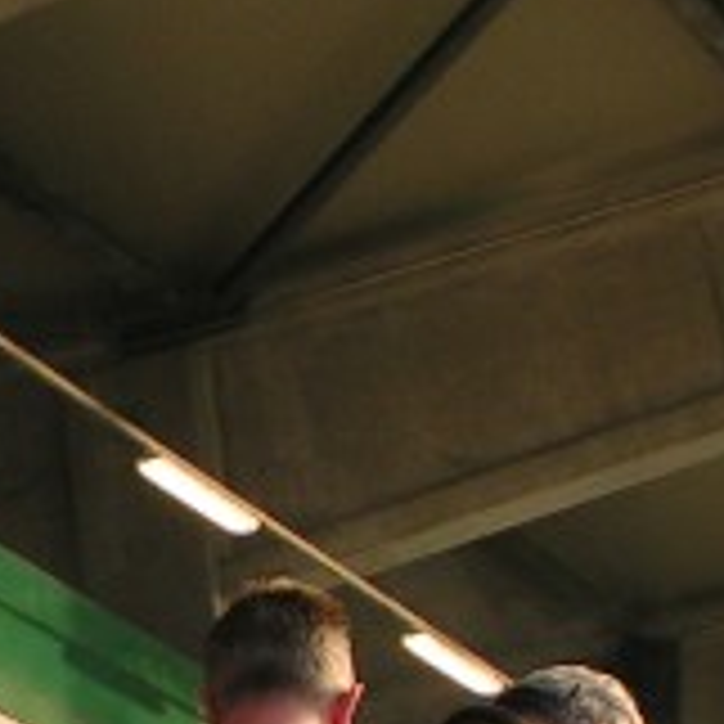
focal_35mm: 263
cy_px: 737
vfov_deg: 6.6
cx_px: -630
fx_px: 6223
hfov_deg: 6.5
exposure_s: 1/100
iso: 50
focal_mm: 9.2
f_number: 4
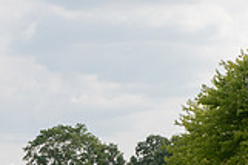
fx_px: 970
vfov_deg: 9.4
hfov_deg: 14.2
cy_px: 266
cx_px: -37
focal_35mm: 141
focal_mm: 39
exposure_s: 1/1000
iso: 250
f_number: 6.3
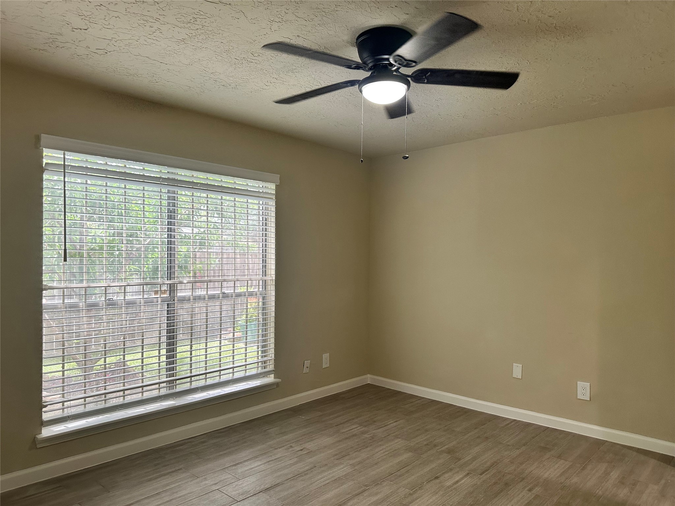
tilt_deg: +0.3
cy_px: 253
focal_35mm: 24
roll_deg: -0.8
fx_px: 468
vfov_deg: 56.8
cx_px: 338
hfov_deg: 71.6
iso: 160
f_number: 1.78
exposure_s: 1/120
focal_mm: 6.86
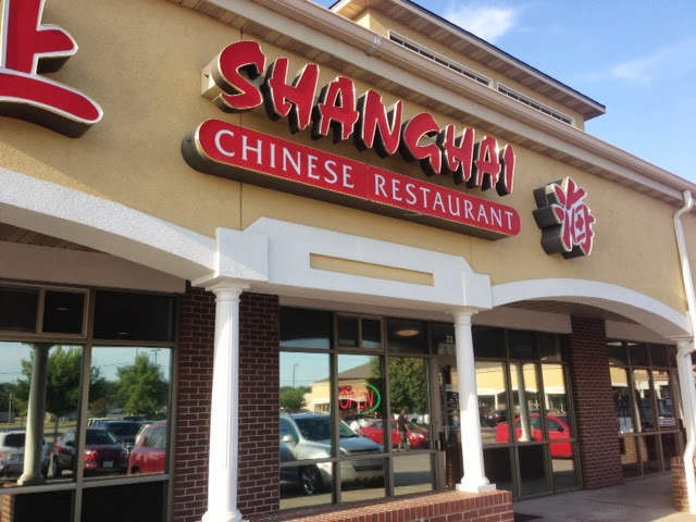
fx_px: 664
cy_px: 261
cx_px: 348
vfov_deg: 42.9
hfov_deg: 55.4
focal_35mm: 33
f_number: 2.4
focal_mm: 4.13
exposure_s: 1/565
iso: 50
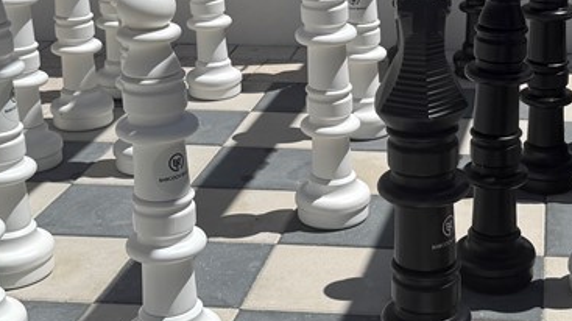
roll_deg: +1.2
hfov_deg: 28.5
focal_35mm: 73
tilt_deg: -15.7
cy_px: 93
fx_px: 1107
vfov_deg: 16.4
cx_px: 430
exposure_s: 1/9091
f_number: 1.78
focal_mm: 6.76
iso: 80
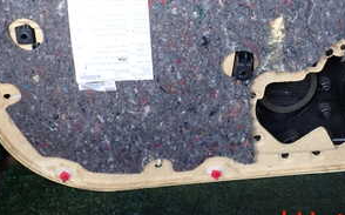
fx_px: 610
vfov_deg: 19.1
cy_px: -27
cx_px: 195
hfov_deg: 31.5
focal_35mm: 65
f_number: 3.2
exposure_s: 1/60
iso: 100
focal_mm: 5.4
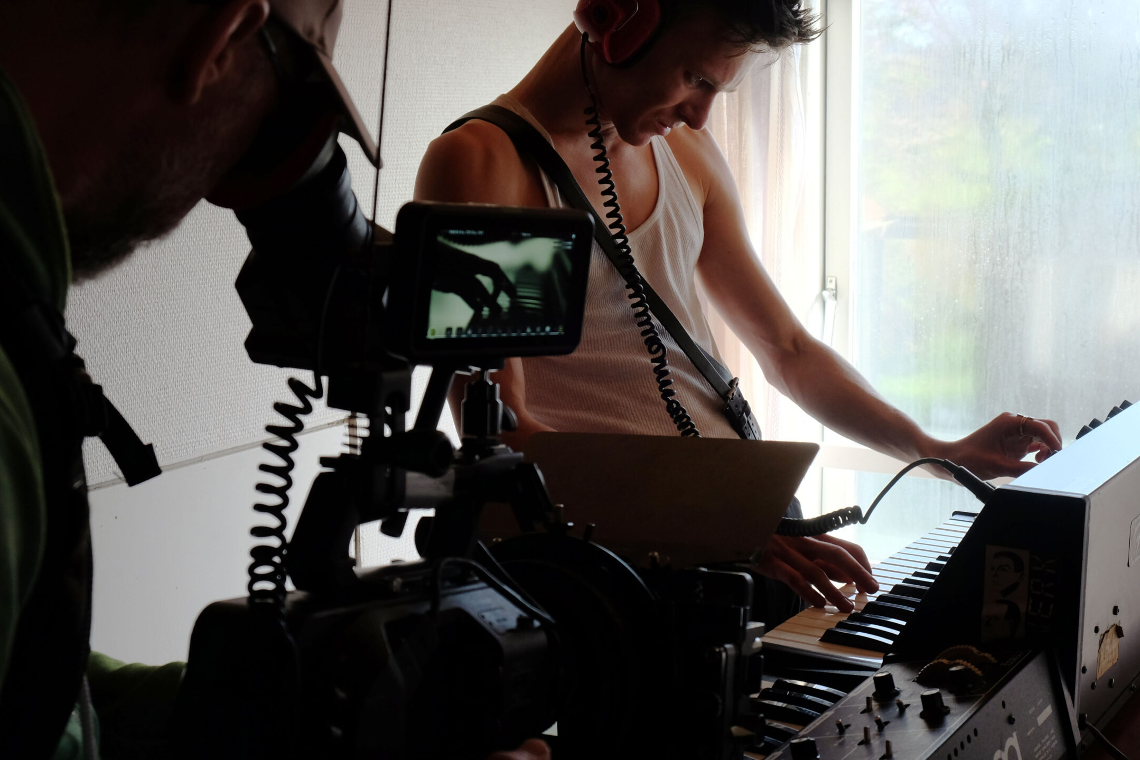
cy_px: 377
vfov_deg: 26.5
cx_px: 633
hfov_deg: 38.8
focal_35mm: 51
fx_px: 1615
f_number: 5.6
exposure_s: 1/140
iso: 800
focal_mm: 28.9
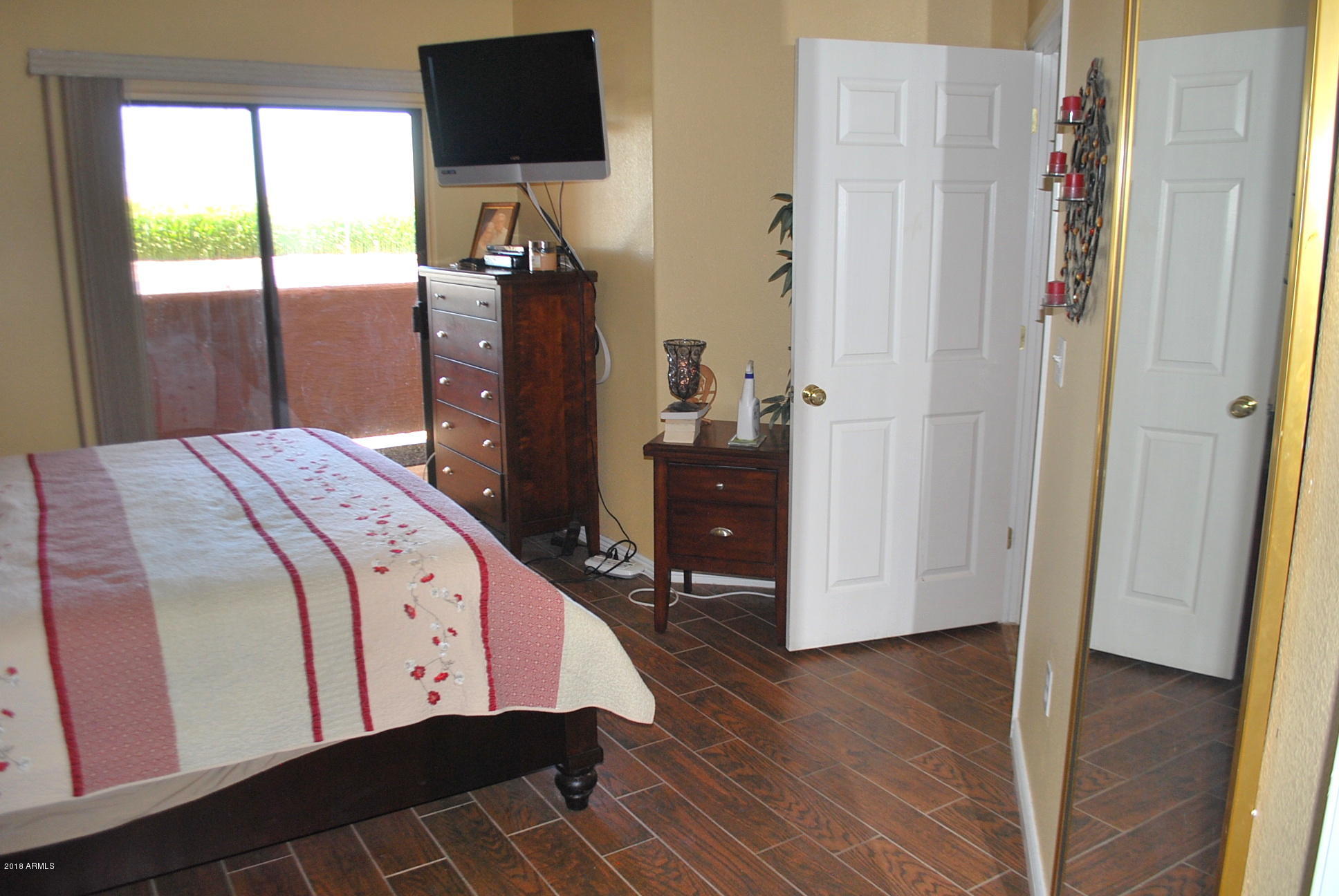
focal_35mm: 27
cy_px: 448
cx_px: 670
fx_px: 1005
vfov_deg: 48.0
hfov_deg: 67.3
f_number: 3.5
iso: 200
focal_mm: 18
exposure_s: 1/60
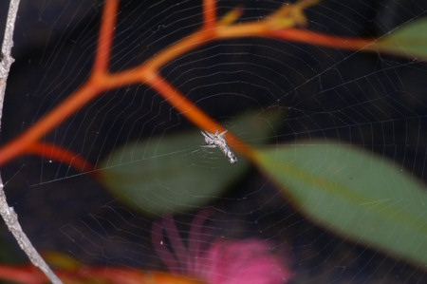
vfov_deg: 9.1
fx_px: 1777
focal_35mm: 150
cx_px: 214
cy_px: 142
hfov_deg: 13.7
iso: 200
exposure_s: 1/60
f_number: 19
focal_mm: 100
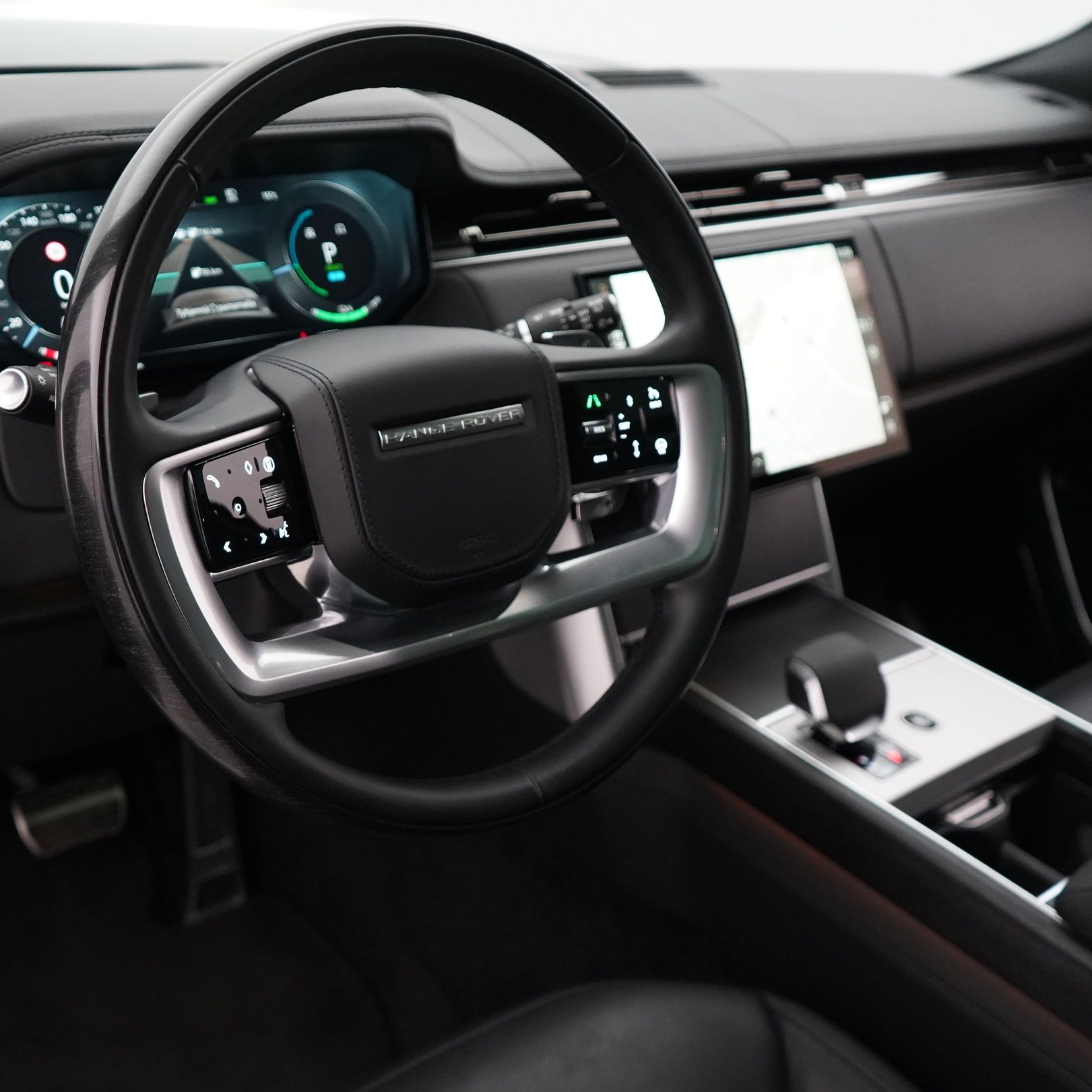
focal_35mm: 38
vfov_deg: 43.9
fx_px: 1356
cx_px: 461
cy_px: 534
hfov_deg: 43.7
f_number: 3.5
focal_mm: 29
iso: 6400
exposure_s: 1/160
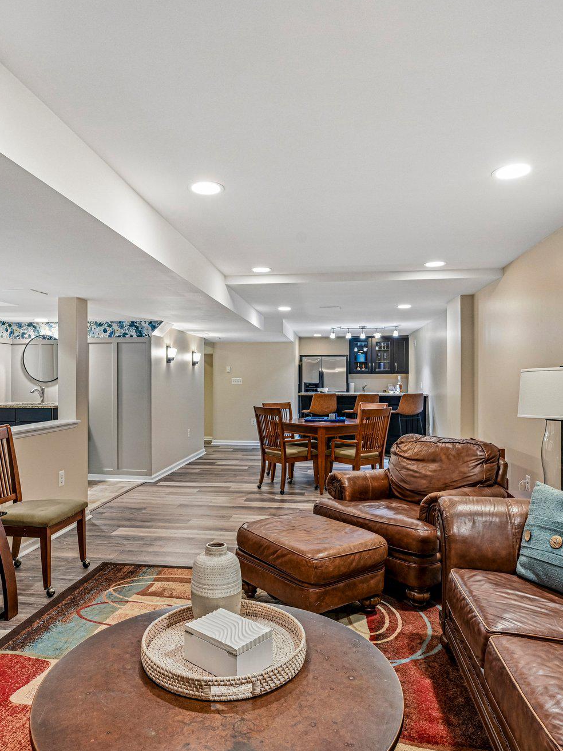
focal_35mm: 24
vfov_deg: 71.6
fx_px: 521
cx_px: 261
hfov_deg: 56.7
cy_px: 383
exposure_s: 1/10
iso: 800
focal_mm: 16
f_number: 8
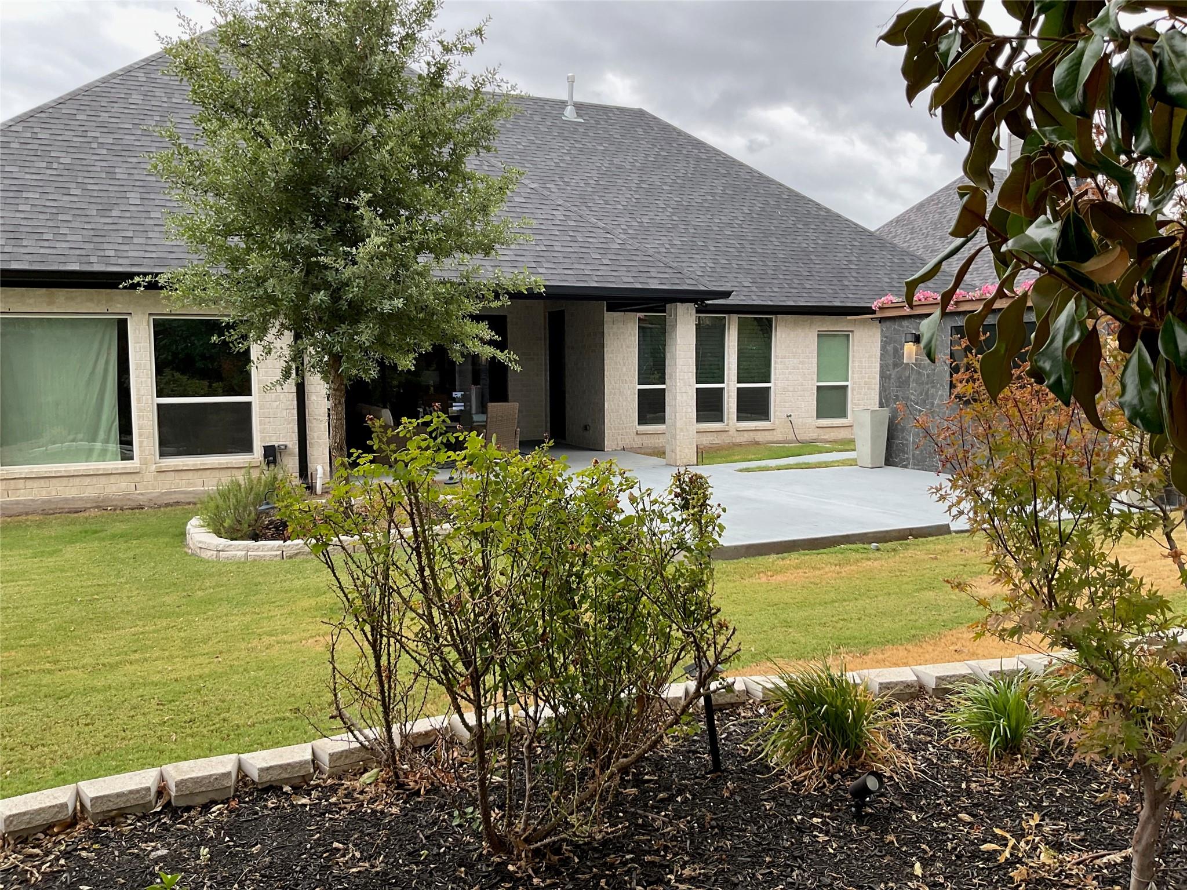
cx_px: 594
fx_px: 994
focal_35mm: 29
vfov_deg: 48.2
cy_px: 445
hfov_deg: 61.7
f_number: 1.8
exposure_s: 1/122
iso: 16
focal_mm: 3
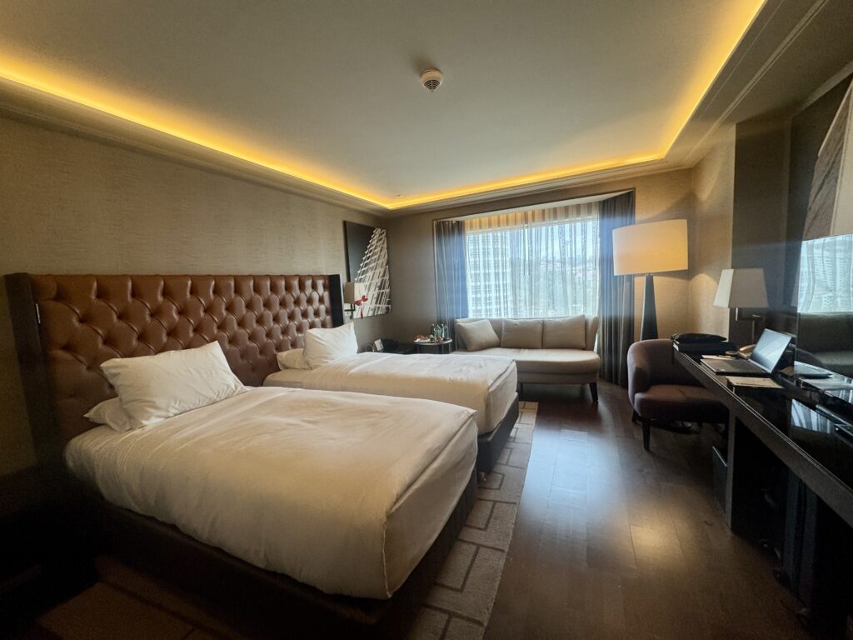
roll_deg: +3.1
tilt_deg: -5.3
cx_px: 426
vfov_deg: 85.7
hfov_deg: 102.1
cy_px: 320
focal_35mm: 14
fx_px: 345
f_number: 2.2
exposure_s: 1/99
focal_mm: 2.22
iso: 200
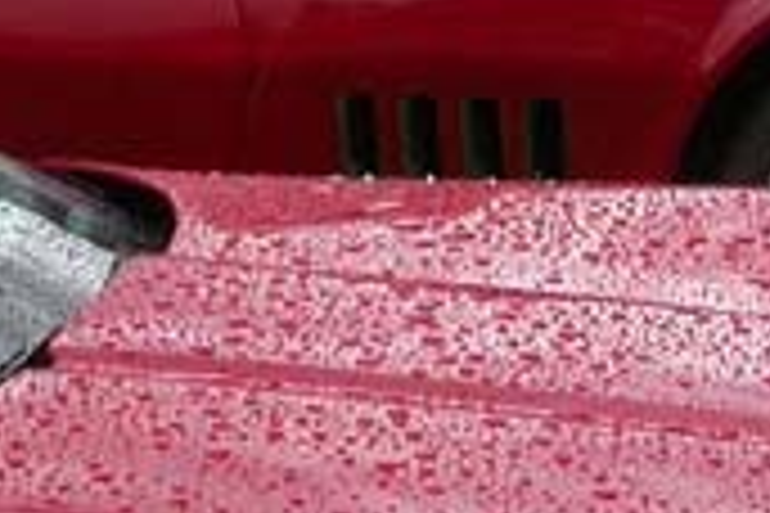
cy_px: 9
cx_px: 428
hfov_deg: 11.1
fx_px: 3957
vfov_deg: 7.4
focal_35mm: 185
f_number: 6
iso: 100
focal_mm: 7.85
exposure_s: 1/220
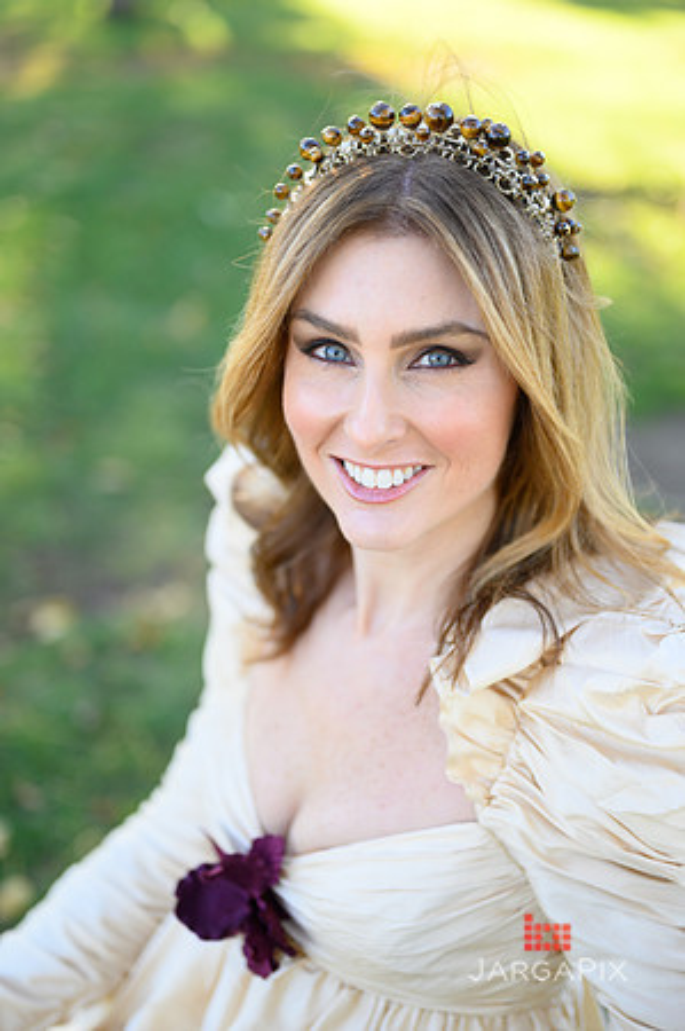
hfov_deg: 26.9
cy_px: 516
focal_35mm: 50
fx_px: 1430
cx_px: 342
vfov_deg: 39.6
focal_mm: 50
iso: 320
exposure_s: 1/640
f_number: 2
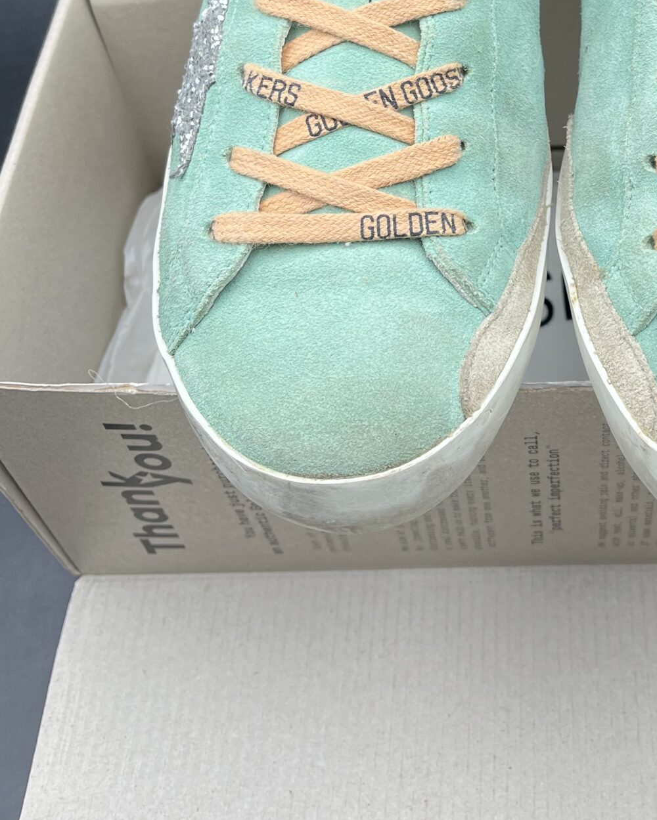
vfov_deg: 34.5
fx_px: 1263
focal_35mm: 52
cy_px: 124
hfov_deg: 28.4
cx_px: 547
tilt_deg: -47.5
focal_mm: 5.1
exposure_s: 1/334
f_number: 1.6
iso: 50
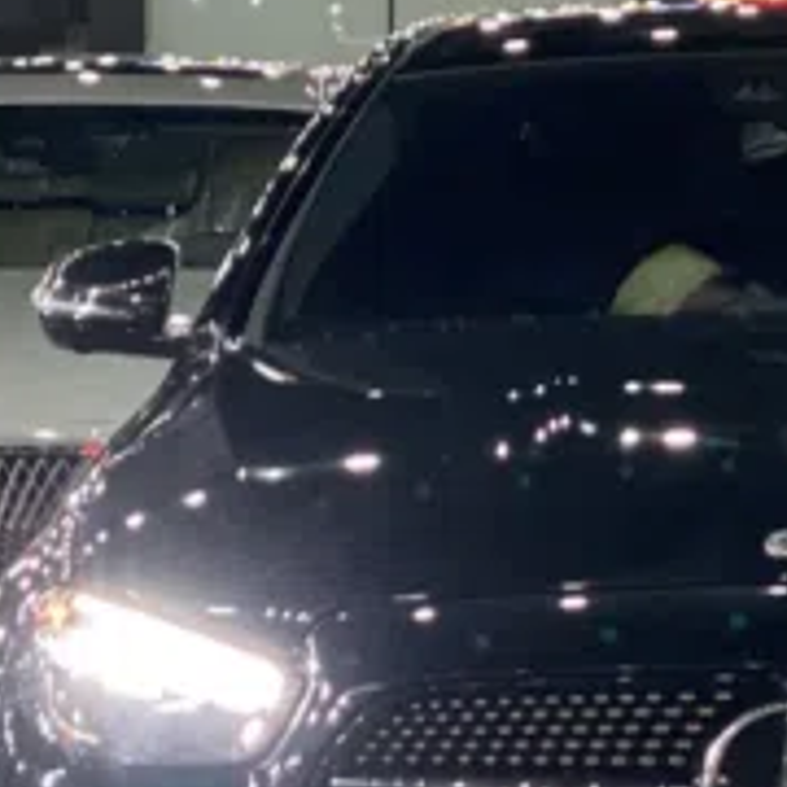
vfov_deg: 6.7
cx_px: 686
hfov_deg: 6.7
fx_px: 6739
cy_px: -17
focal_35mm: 262
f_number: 2
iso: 250
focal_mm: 6
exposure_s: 1/100
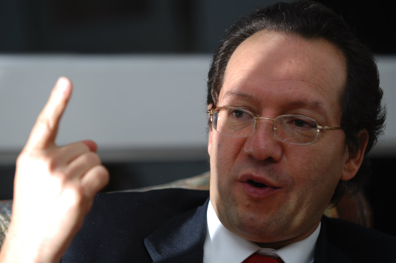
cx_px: 198
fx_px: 2144
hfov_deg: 10.6
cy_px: 132
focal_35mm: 195
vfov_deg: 7.0
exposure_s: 1/200
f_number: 6.3
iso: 100
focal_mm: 130
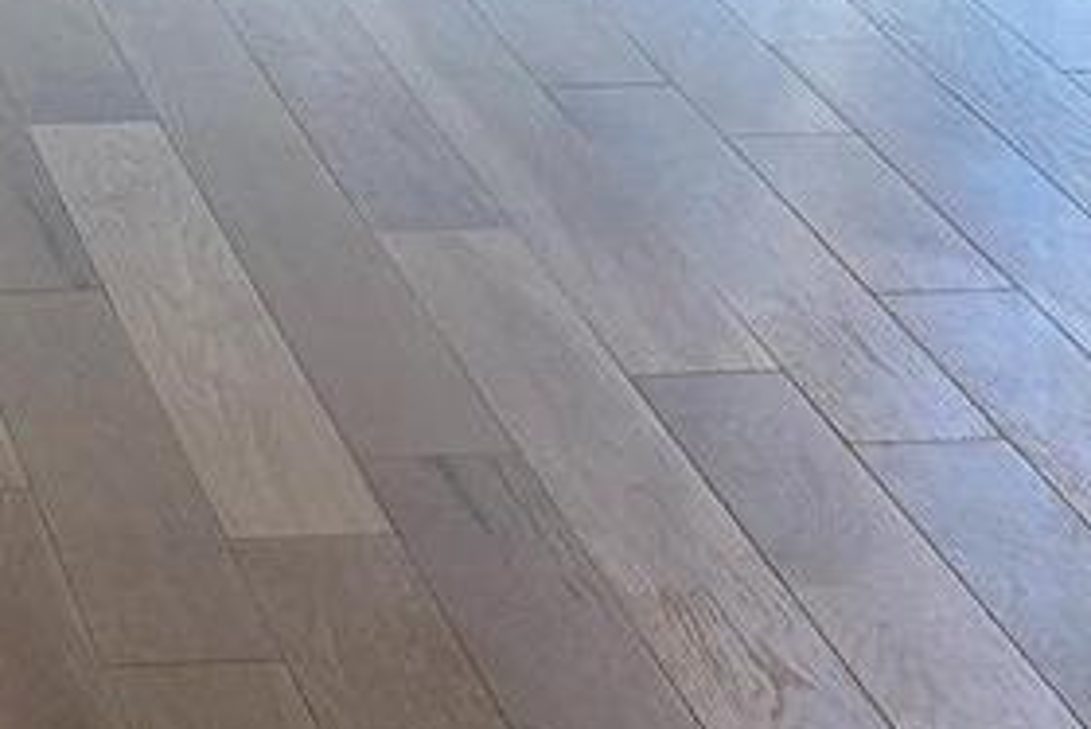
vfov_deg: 8.9
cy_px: -1072
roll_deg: -0.1
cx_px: -405
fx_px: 4214
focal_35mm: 139
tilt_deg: -4.3
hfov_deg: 14.1
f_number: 1.5
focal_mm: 5.7
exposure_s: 1/130
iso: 40
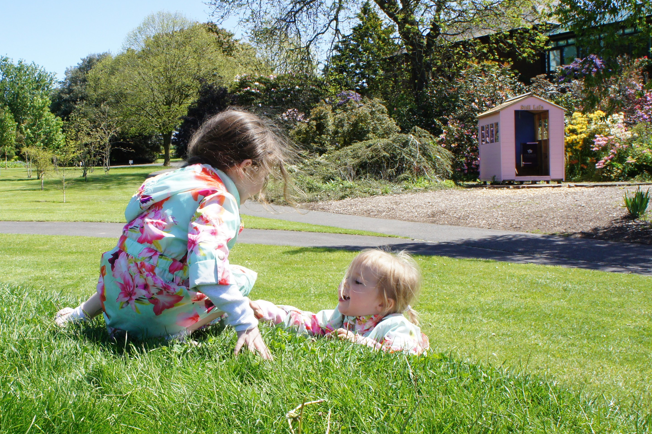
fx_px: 778
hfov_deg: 44.8
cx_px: 218
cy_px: 234
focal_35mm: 43
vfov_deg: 31.1
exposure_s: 1/250
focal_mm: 18
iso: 400
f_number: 11
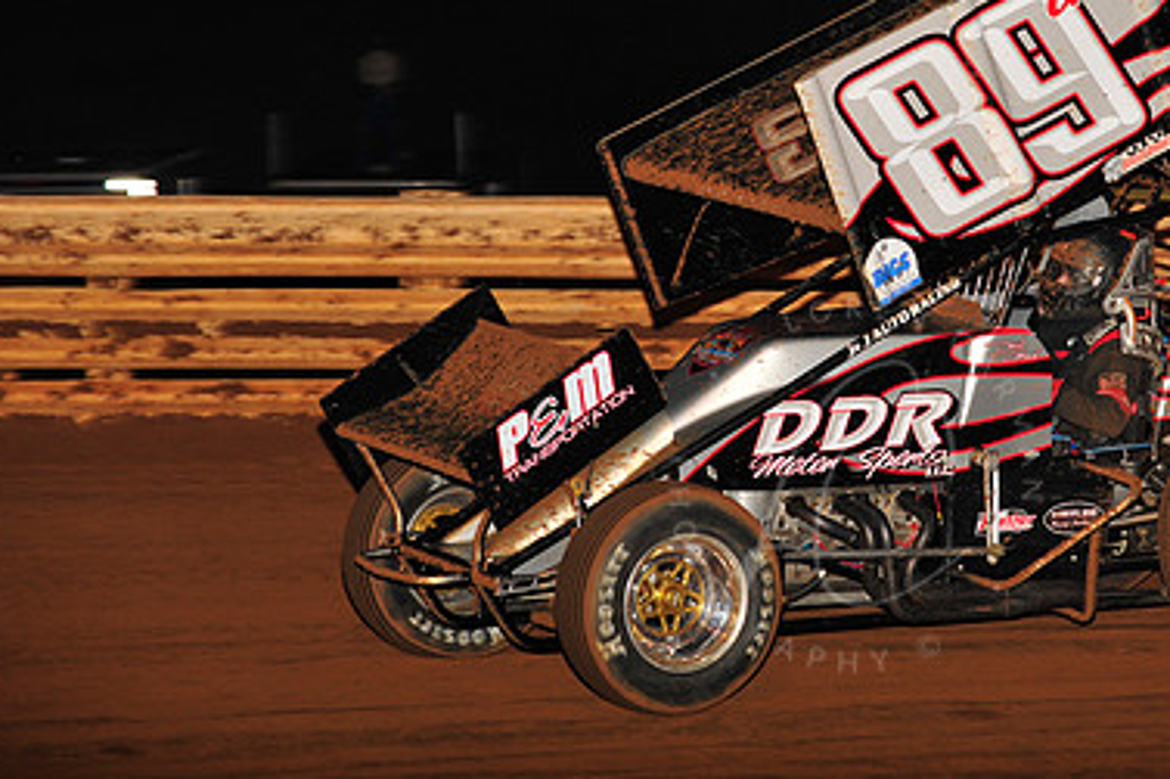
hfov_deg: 9.2
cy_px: 199
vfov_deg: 6.2
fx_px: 7244
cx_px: 853
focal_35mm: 223
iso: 1000
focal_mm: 145
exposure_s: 1/320
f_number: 6.3
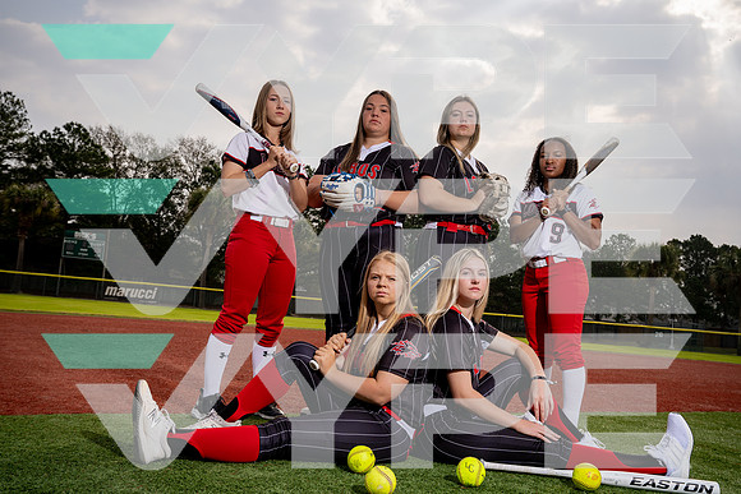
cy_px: 247
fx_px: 700
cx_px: 370
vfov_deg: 38.9
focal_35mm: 34
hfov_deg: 55.8
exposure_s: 1/250
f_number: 8
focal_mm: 34
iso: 100
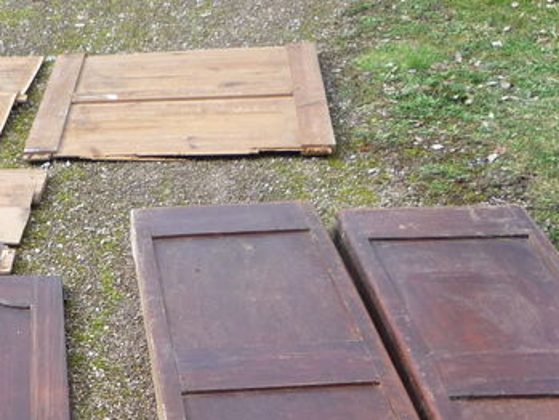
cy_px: 513
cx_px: 45
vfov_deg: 16.4
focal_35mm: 86
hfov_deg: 22.2
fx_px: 1389
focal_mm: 5.2
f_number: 4
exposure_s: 1/250
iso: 100
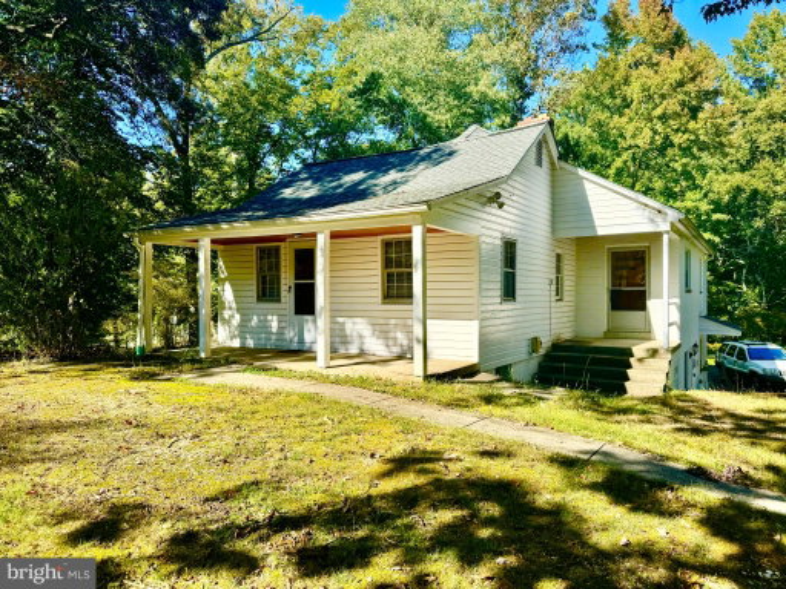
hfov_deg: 71.6
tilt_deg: -1.0
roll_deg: +0.3
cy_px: 294
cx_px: 393
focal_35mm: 24
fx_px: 545
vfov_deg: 56.8
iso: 80
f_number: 1.78
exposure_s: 1/1767
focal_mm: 6.76
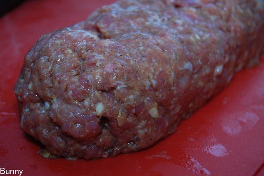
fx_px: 418
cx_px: 132
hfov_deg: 35.1
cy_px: 88
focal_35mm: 57
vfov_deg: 23.8
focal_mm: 38
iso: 400
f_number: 4.8
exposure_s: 1/60
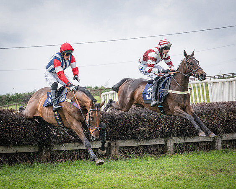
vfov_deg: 11.7
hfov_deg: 14.6
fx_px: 922
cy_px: 97
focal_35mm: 132
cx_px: 144
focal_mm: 70
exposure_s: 1/1600
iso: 400
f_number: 4.5
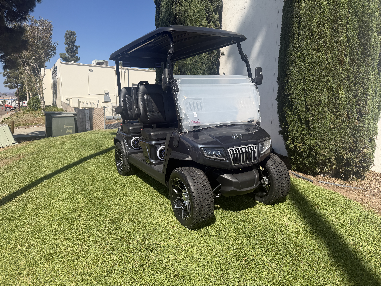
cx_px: 190
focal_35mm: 24
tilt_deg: -10.4
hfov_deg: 71.6
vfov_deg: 56.8
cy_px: 143
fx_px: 264
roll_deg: +0.4
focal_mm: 6.76
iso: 80
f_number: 1.78
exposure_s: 1/4673
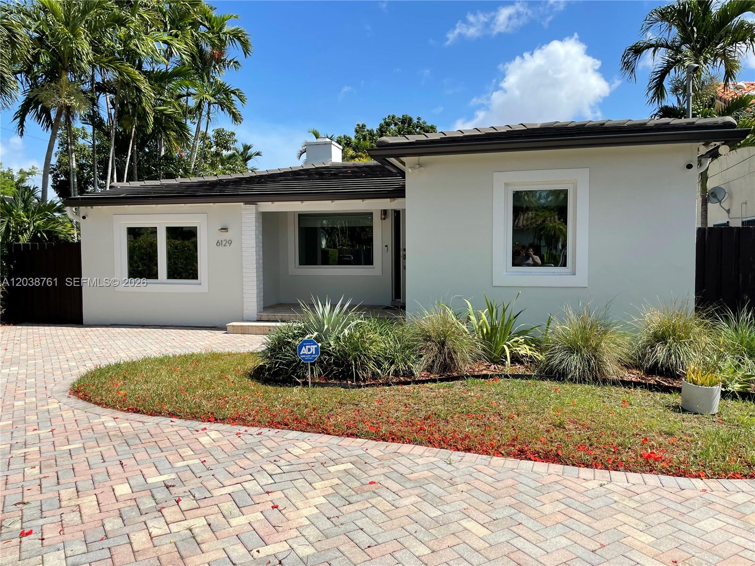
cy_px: 283
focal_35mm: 26
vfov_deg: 53.1
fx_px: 567
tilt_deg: -2.1
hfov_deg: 67.3
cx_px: 378
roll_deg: +0.3
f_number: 1.6
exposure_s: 1/3731
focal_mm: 4.2
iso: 32
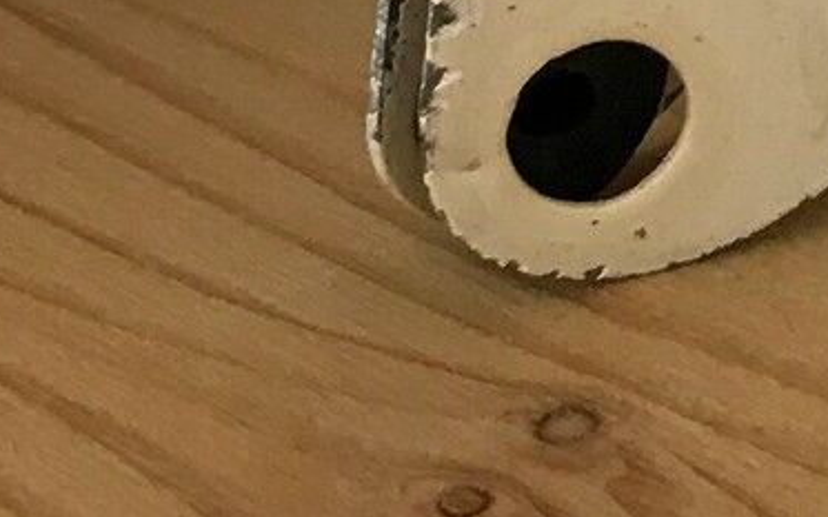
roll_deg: +3.7
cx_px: 1097
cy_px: -1023
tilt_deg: -12.2
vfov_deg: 7.3
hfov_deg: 12.7
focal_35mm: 159
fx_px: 3587
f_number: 1.8
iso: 40
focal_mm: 3.99
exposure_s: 1/20
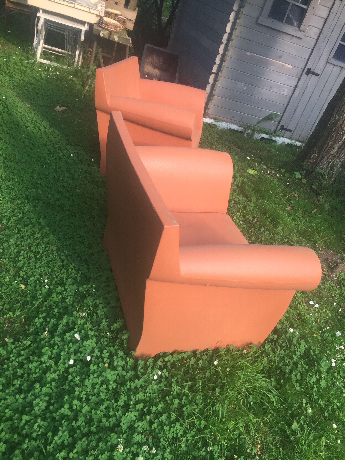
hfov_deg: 48.2
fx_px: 385
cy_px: 230
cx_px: 172
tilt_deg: -31.7
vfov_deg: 61.7
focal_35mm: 29
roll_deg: -19.7
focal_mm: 4.15
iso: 50
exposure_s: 1/100
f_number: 2.2
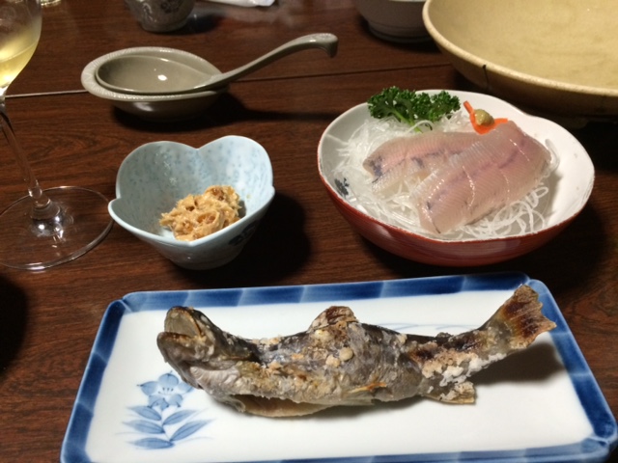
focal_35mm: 29
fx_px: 518
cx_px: 309
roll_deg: +2.0
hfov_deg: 61.7
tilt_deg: -43.3
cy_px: 232
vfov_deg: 48.2
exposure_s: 1/30
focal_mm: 4.15
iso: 160
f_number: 2.2
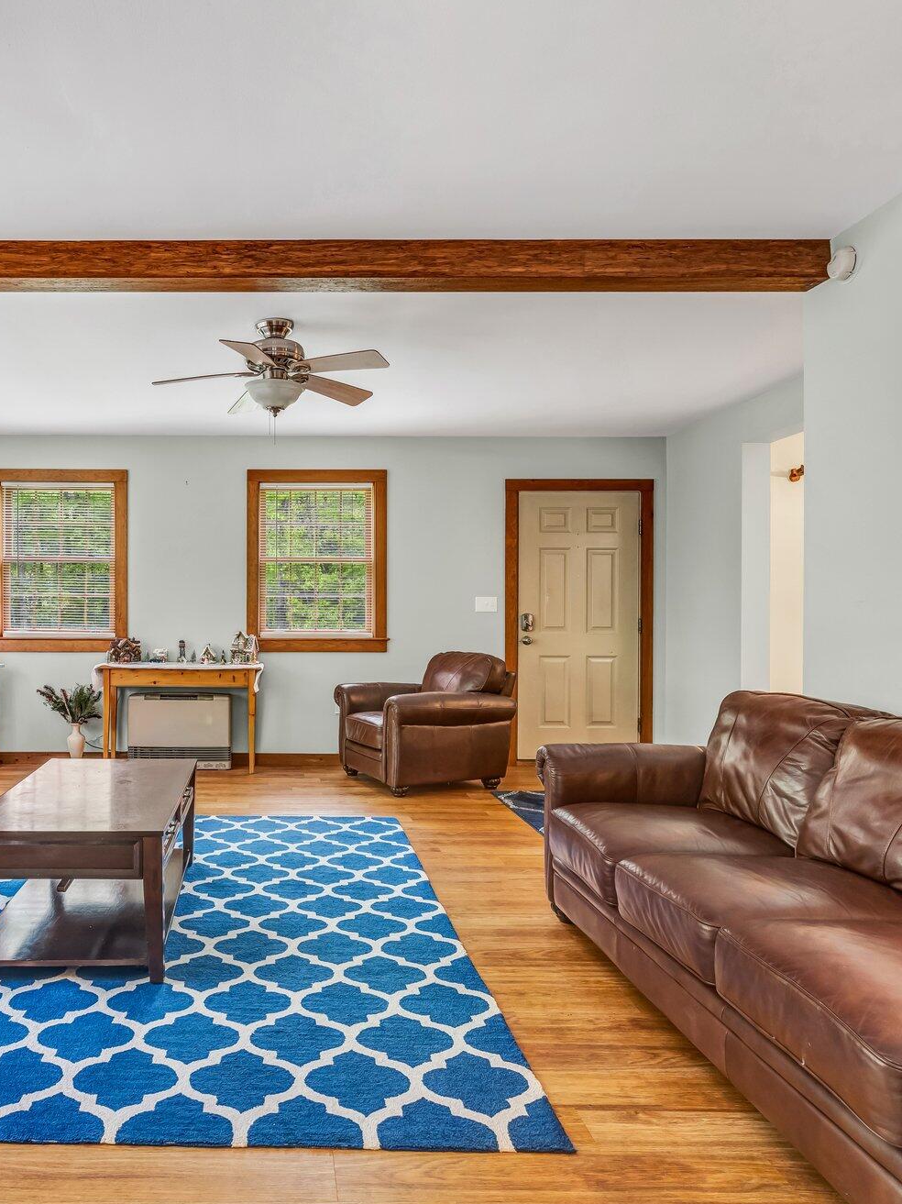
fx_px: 834
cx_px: 271
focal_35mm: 24
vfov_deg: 71.6
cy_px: 619
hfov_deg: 55.1
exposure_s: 1/2
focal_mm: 16
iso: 320
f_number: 8
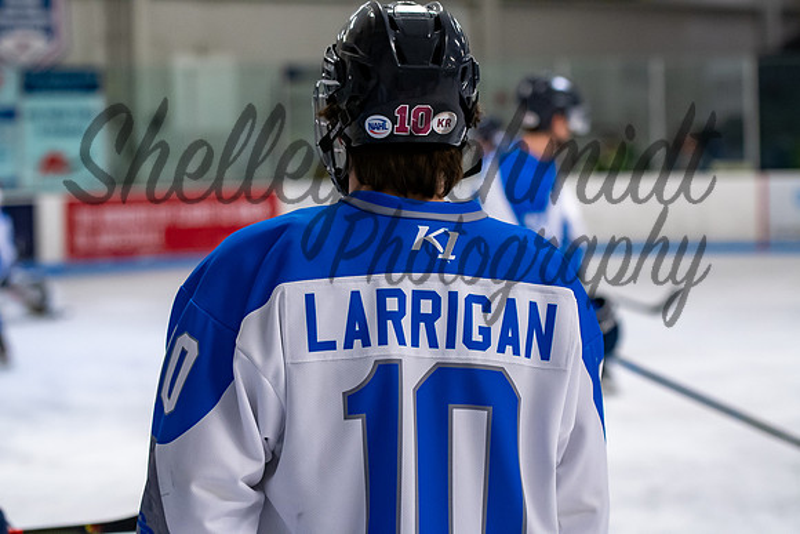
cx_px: 400
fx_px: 2667
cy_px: 267
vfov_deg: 11.4
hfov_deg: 17.1
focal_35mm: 120
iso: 2000
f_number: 3.2
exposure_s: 1/800
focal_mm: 80
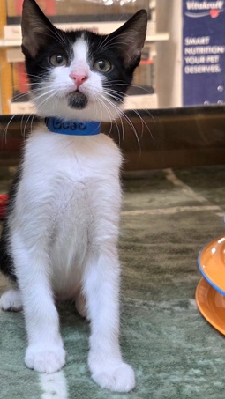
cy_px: 174
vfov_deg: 62.4
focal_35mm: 31
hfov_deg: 37.4
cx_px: 77
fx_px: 329
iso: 400
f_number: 1.8
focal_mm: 5.4
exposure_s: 1/120
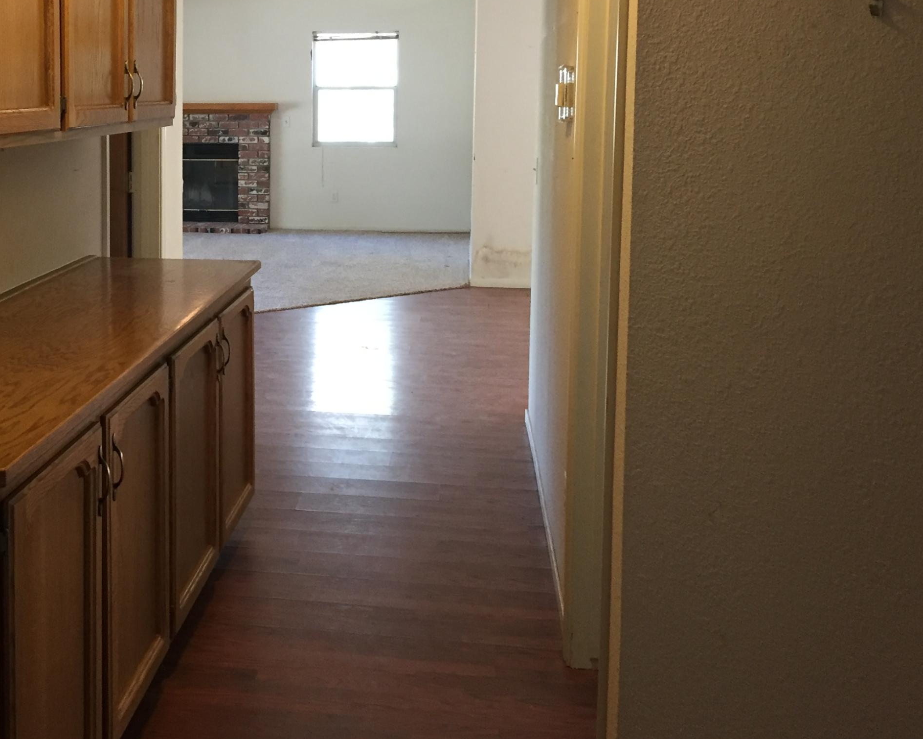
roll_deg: -0.3
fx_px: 1229
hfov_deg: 40.2
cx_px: 248
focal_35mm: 45
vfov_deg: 33.0
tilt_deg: -4.2
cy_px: 215
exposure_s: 1/30
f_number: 2.2
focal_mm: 4.15
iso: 125
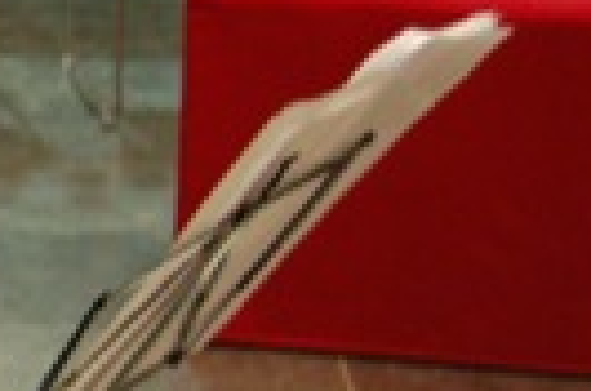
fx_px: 3783
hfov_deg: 8.3
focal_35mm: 231
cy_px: 233
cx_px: -773
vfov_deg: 5.9
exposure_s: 1/15
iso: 1600
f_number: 4.5
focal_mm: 32
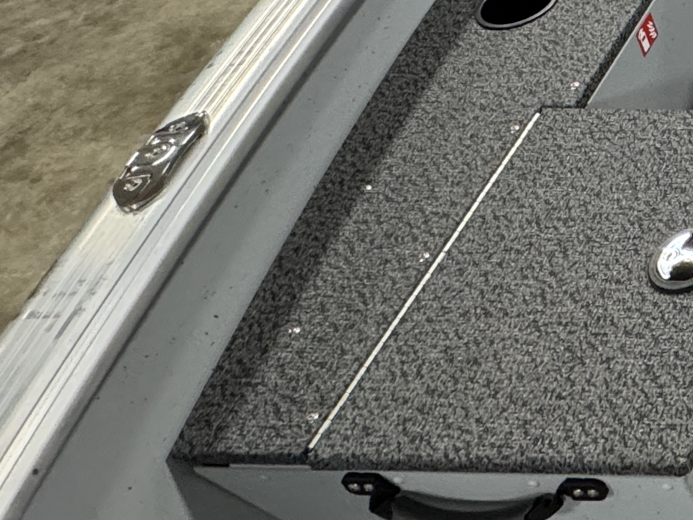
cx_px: 1221
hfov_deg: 22.3
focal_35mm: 55
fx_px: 1101
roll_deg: -0.7
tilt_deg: -34.6
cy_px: -190
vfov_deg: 23.0
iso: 320
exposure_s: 1/120
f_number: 2.2
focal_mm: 2.22
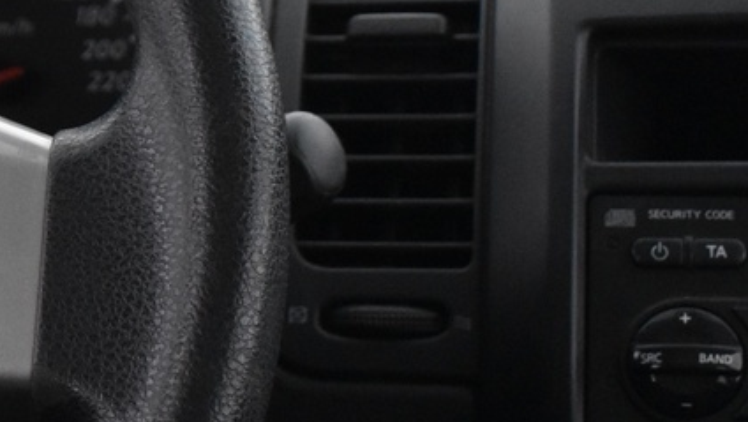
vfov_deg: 7.8
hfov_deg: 12.6
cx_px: -586
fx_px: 3096
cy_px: 230
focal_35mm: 156
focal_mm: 26
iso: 2200
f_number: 4
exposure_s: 1/40
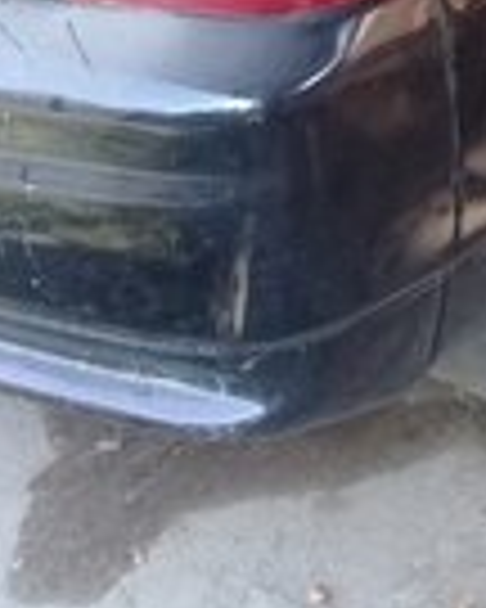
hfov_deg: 13.8
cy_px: -410
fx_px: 1996
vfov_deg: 15.4
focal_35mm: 111
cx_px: 423
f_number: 2.2
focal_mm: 3.3
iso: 80
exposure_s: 1/50
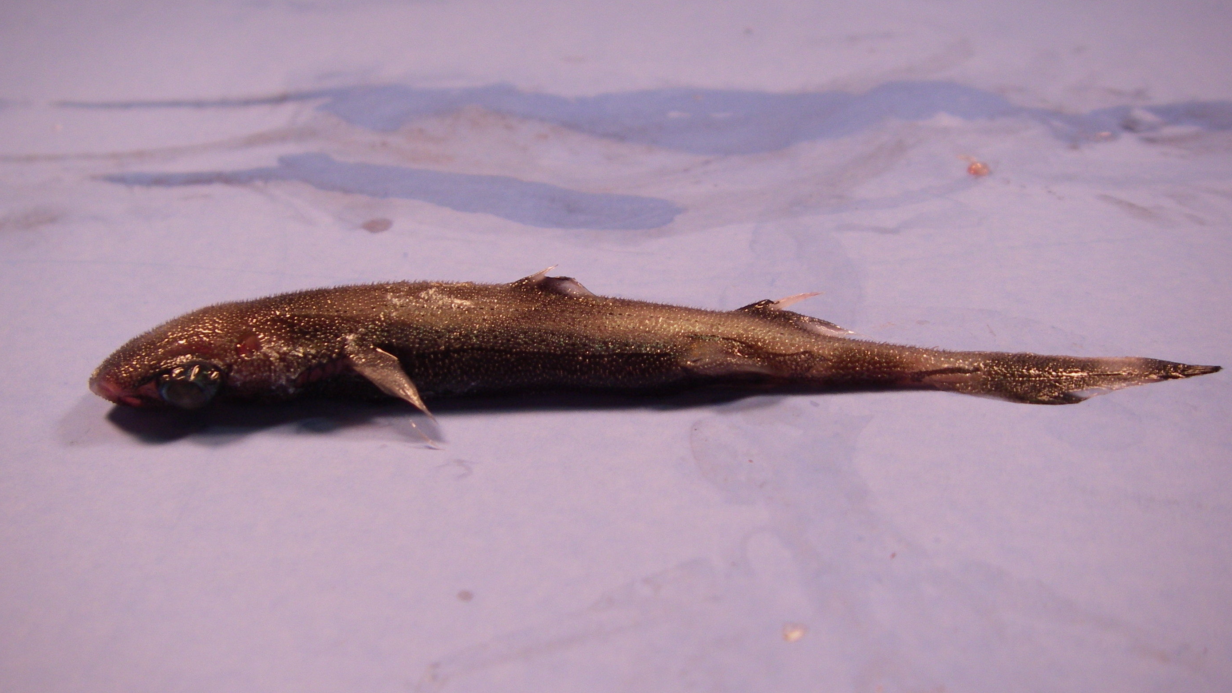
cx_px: 615
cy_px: 347
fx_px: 1372
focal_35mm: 42
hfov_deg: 48.4
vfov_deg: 28.3
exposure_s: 1/50
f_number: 3.3
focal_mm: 6.3
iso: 100
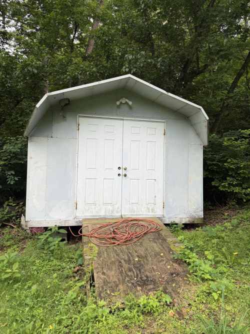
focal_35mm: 24
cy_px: 167
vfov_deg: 71.6
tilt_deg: +3.6
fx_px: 231
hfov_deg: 56.8
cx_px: 125
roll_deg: +0.5
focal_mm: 6.76
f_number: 1.78
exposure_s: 1/589
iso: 80
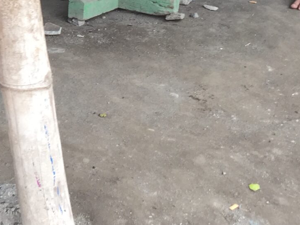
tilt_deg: -13.8
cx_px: -82
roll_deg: +0.6
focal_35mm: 102
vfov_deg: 13.7
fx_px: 884
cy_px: -107
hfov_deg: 18.1
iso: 32
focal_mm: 4.15
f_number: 2.2
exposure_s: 1/60
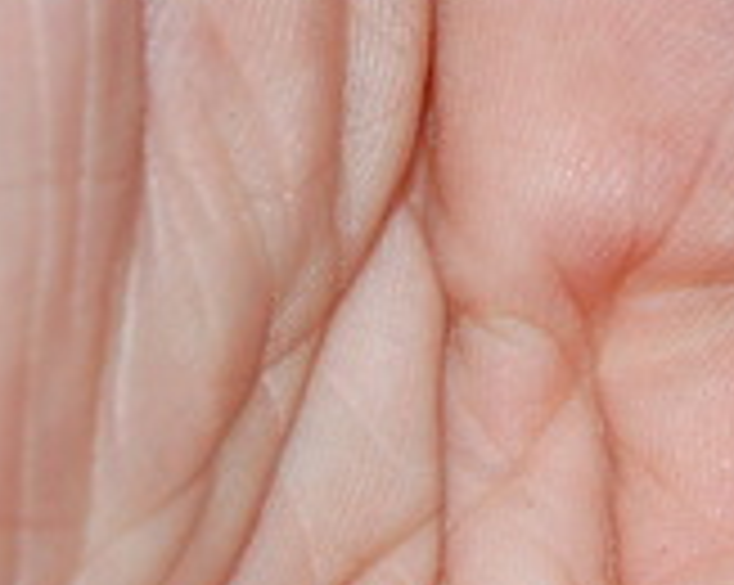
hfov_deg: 8.1
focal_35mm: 237
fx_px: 5152
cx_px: 923
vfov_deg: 6.5
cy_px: -40
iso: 1600
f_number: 10
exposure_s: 1/125
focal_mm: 55
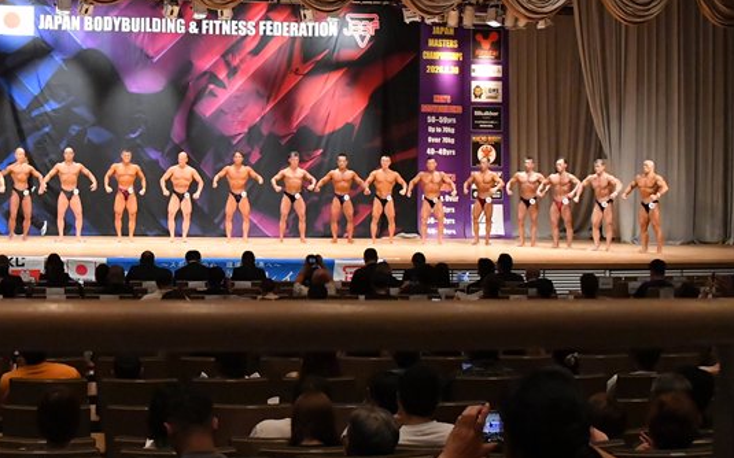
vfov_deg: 20.8
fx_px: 1240
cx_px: 216
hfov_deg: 32.6
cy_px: 140
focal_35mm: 62
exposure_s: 1/400
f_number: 5.6
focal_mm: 28
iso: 11400
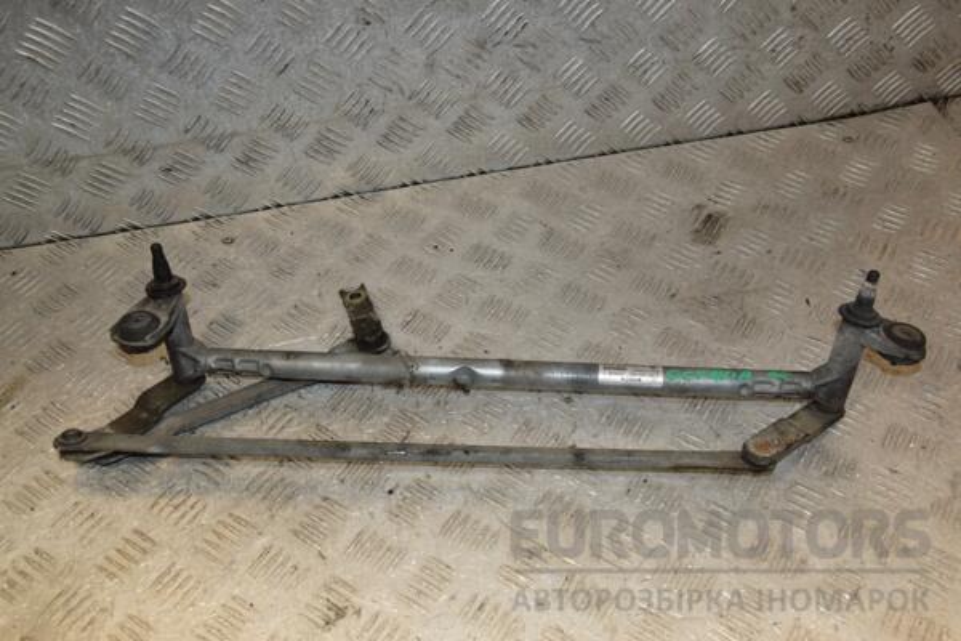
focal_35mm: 36
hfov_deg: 53.1
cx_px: 480
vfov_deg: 36.9
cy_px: 320
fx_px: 961
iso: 800
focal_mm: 24
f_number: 7.1
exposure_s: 1/200
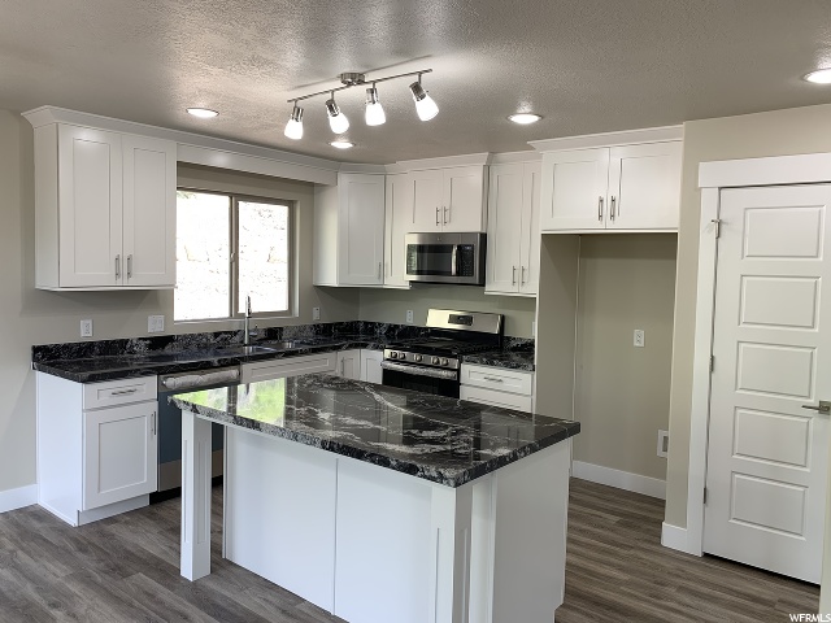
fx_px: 624
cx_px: 416
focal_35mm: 26
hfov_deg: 67.3
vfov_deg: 53.1
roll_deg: -2.2
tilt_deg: -3.2
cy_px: 312
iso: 25
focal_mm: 4.25
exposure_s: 1/120
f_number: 1.8
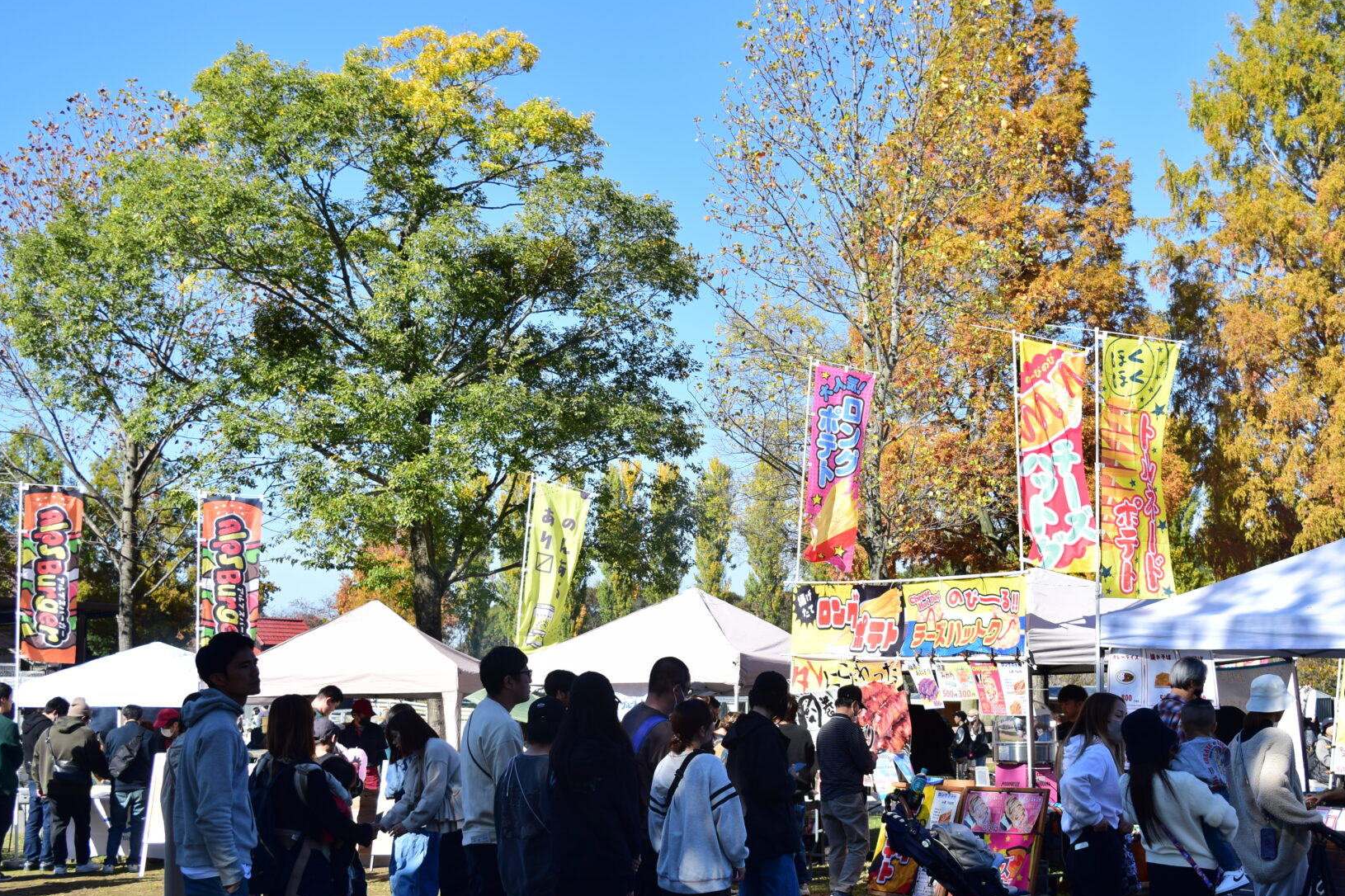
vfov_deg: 27.4
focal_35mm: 49
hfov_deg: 40.3
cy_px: 559
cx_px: 772
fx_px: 1830
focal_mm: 26
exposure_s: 1/400
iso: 100
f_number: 7.1
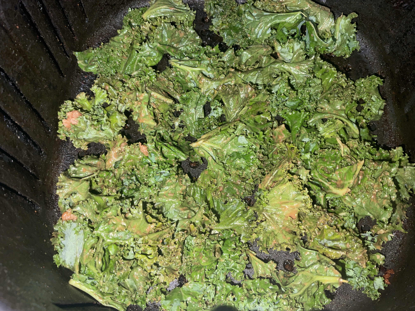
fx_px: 348
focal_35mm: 29
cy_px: 156
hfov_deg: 61.7
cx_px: 208
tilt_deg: -60.4
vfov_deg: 48.2
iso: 20
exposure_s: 1/47
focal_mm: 3
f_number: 1.8
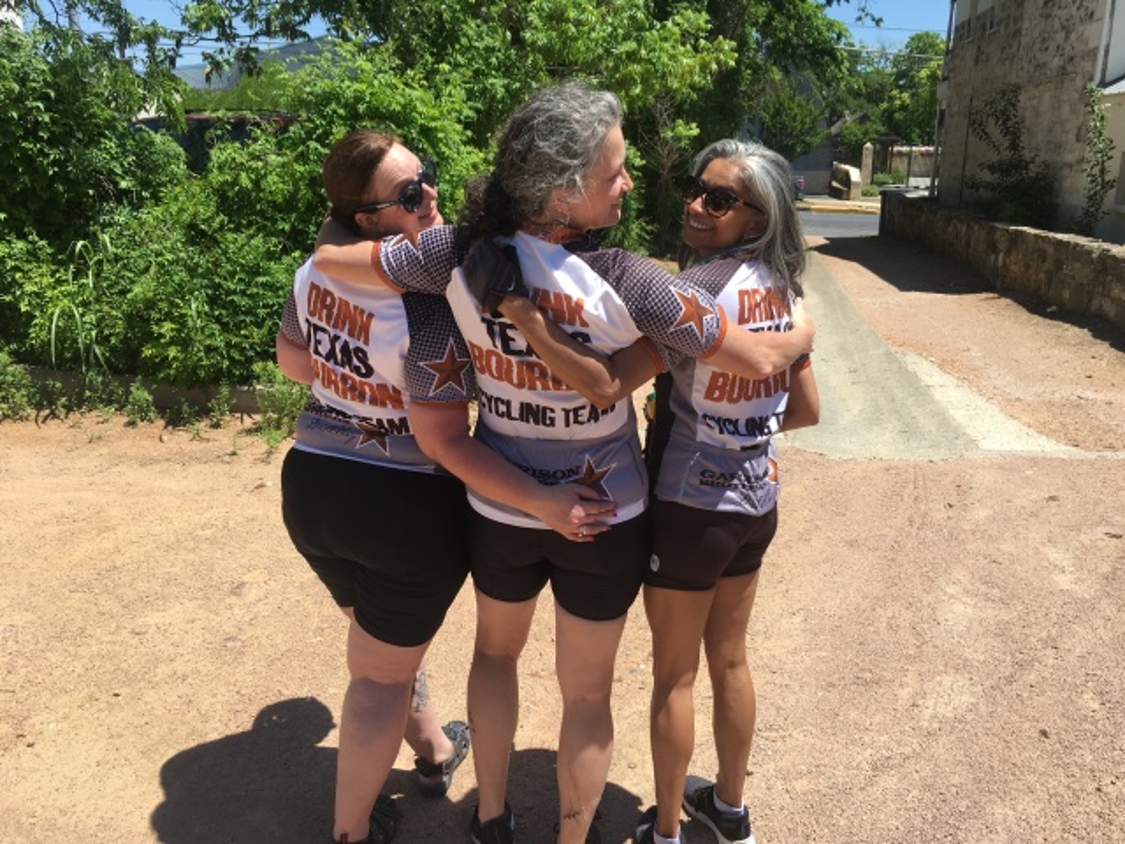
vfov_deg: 48.2
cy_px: 422
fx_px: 942
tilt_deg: -15.9
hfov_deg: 61.7
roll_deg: -0.1
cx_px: 562
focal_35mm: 29
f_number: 2.2
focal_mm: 4.15
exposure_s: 1/1054
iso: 25
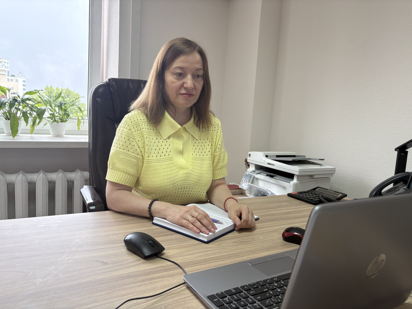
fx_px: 309
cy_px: 154
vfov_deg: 53.1
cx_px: 206
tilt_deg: -7.2
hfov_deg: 67.3
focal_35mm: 26
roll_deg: -3.2
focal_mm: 5.96
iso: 64
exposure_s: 1/100
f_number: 1.6
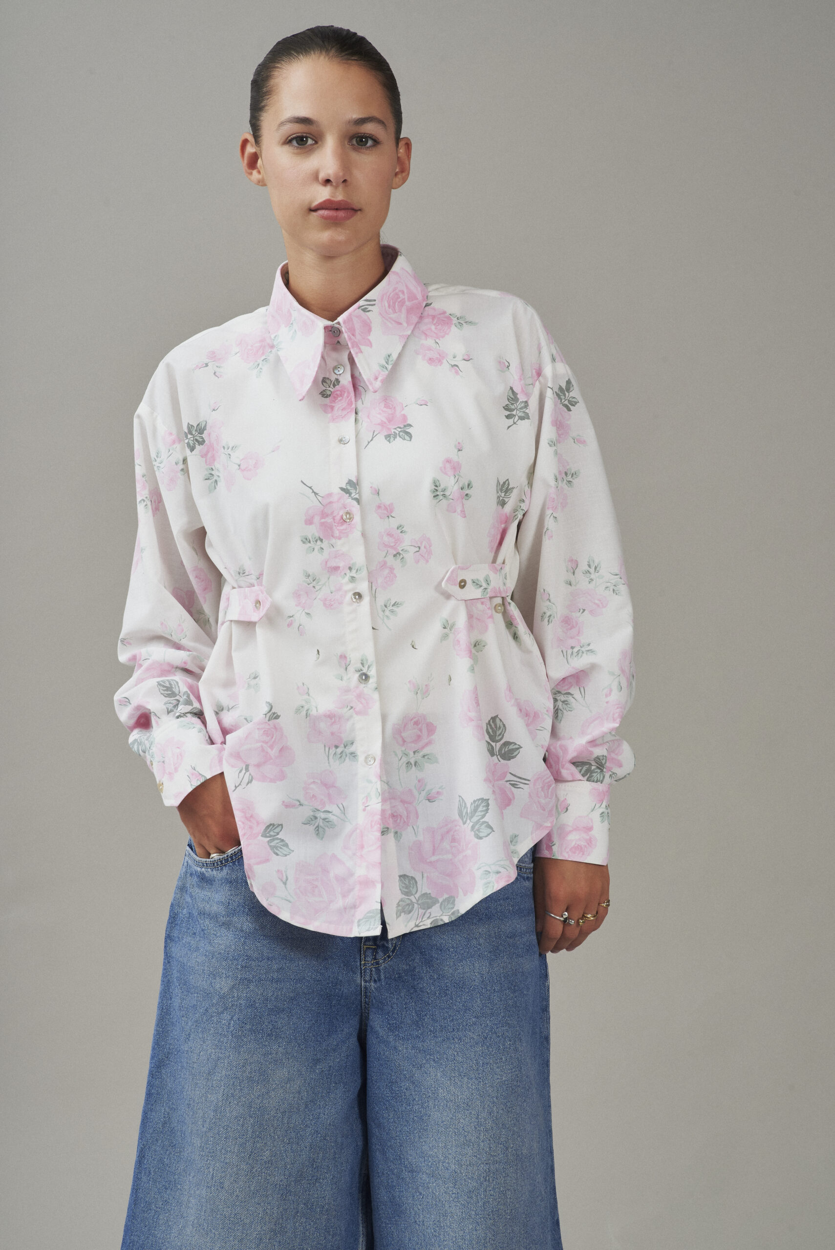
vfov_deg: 19.4
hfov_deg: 13.1
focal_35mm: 105
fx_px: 3649
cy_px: 625
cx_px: 418
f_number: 11
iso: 200
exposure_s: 1/160
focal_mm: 105
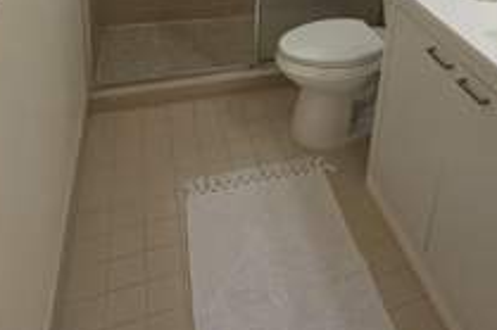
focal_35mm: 31
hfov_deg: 58.5
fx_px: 428
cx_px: 345
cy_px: -44
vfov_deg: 35.3
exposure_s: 1/120
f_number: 2.2
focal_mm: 2.2
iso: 50
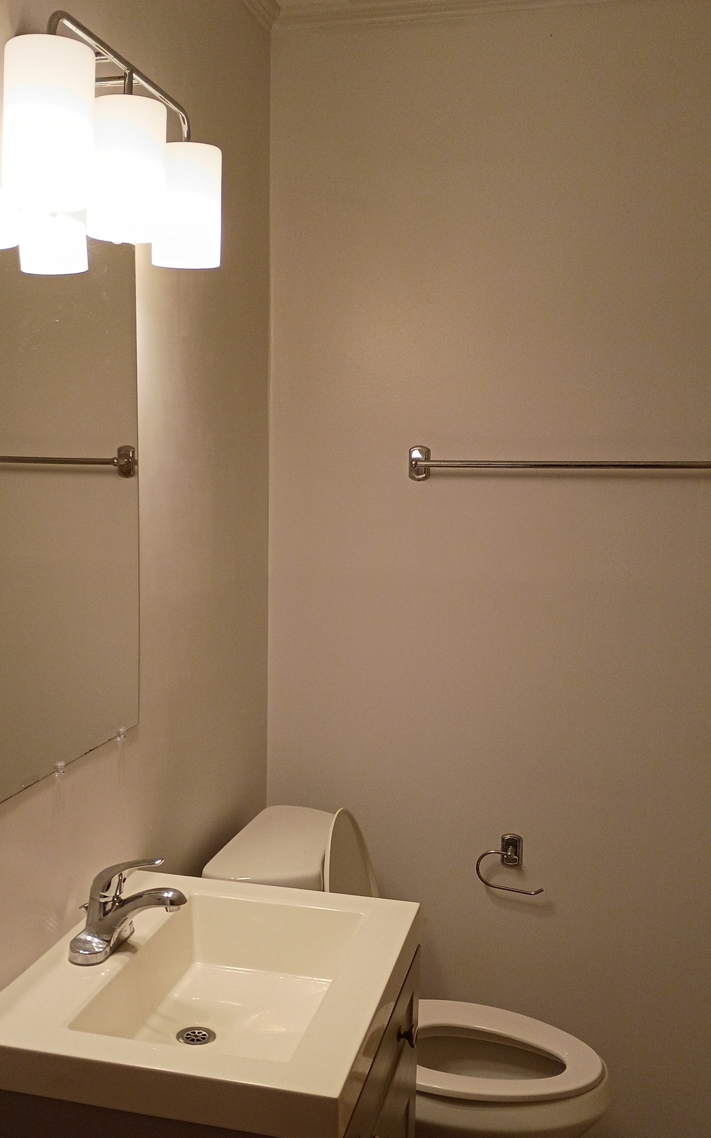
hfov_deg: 32.5
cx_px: 234
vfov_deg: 50.3
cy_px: 635
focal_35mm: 39
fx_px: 1209
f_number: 1.8
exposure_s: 1/60
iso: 137
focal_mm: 4.27
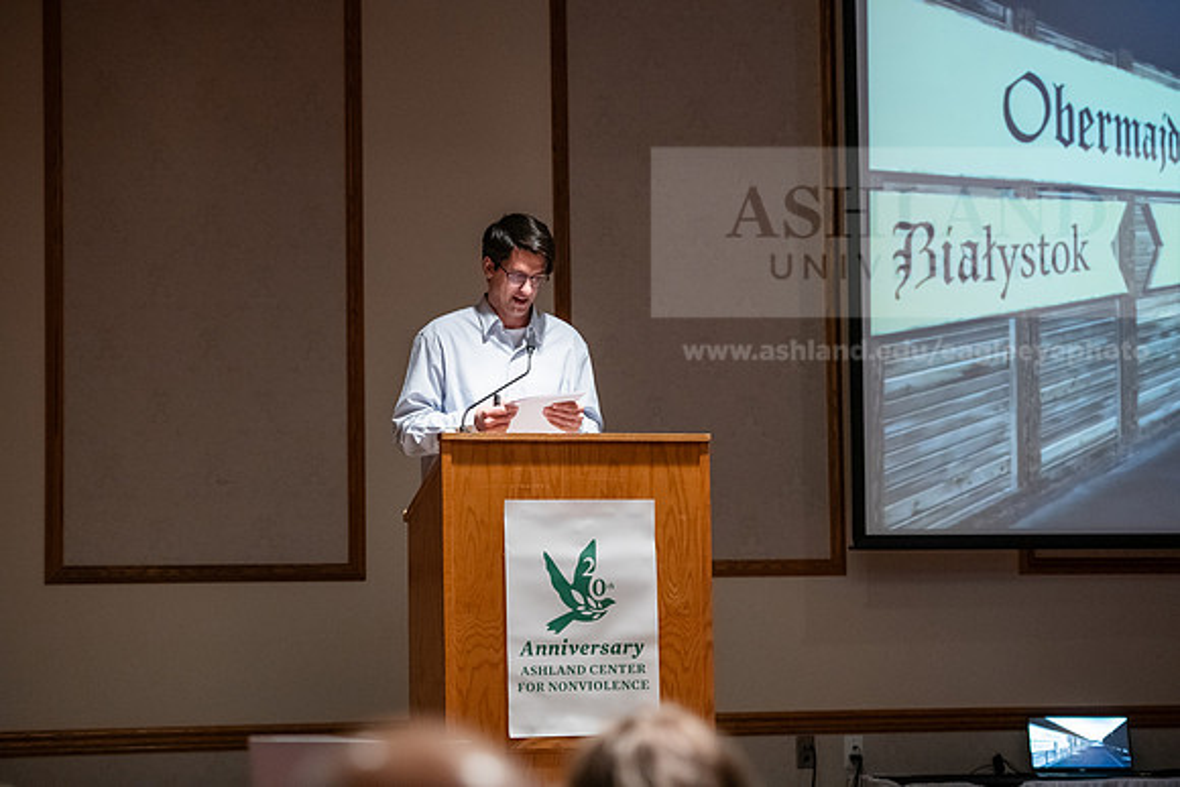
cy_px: 394
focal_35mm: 95
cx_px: 590
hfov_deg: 21.5
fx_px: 3114
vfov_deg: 14.4
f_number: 3.2
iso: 4000
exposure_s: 1/200
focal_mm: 95
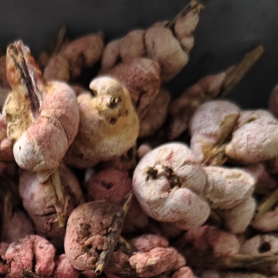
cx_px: 36
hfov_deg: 27.7
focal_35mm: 60
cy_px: 347
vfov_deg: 25.3
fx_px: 545
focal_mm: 5.56
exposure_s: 1/50
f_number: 1.88
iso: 476
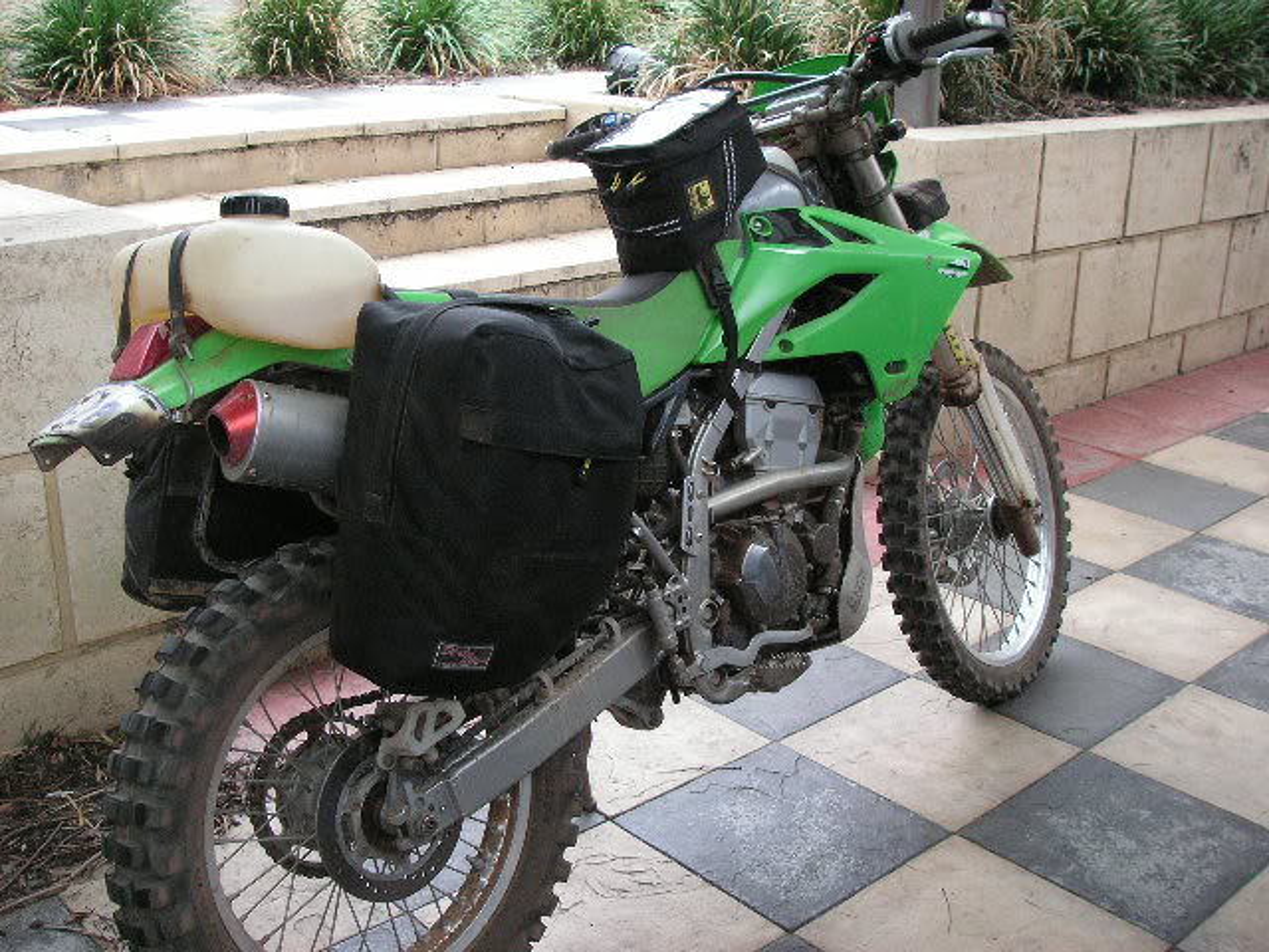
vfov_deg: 37.7
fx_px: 1393
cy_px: 476
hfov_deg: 49.0
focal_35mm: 38
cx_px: 634
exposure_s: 1/45
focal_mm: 6.3
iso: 160
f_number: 3.3
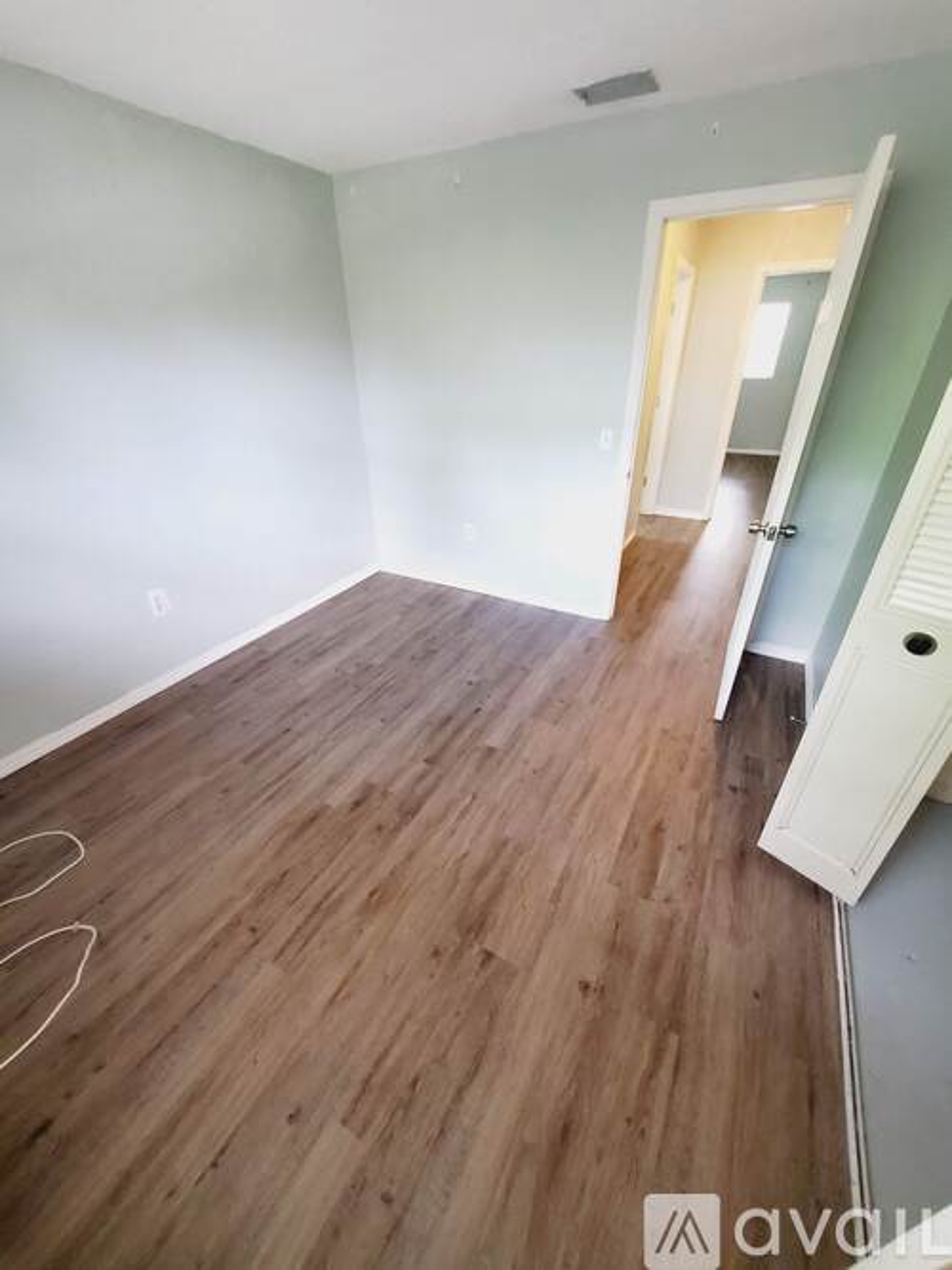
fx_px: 477
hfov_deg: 89.9
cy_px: 635
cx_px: 476
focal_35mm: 13
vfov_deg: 106.2
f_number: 2.2
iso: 500
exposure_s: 1/30
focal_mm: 1.8
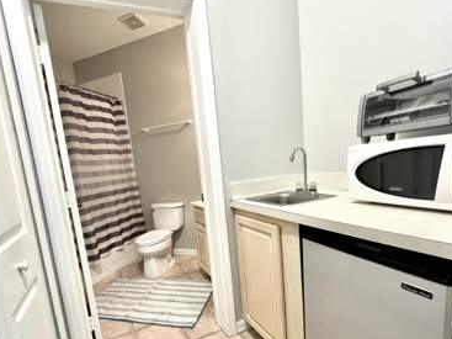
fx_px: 222
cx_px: 201
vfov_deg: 74.1
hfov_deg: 90.7
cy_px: 198
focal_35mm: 17
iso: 320
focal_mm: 1.57
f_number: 1.8
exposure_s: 1/60
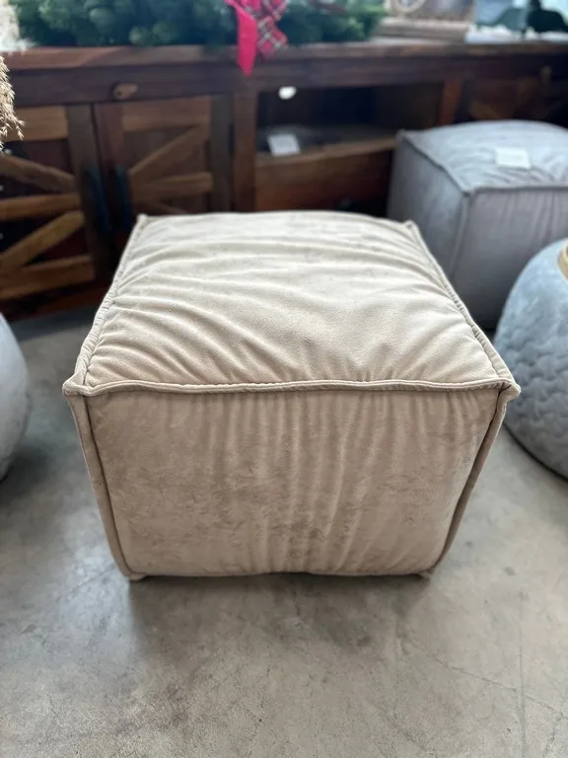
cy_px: 379
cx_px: 284
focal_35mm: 24
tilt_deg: -36.5
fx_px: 525
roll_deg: -3.3
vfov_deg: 71.6
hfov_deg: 56.8
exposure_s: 1/100
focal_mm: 6.9
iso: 100
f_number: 1.8
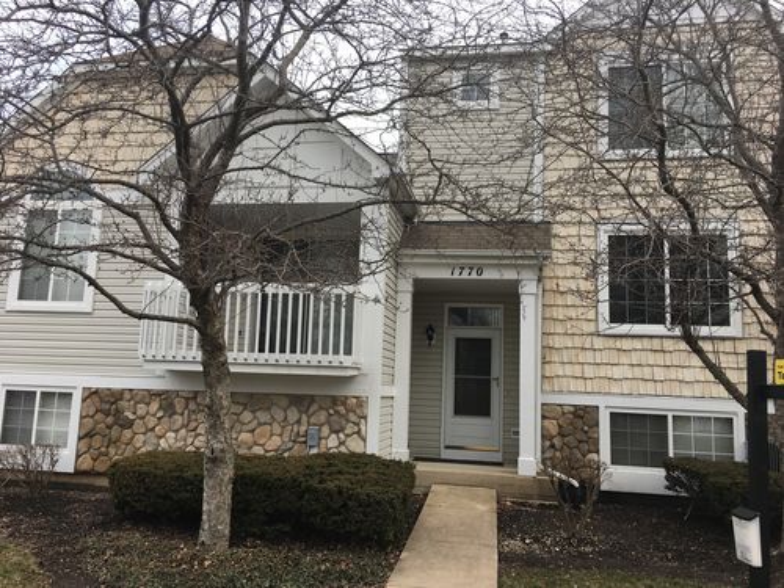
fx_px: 657
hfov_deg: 61.7
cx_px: 392
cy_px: 294
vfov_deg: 48.2
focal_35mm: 29
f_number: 2.2
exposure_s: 1/242
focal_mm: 4.15
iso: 25
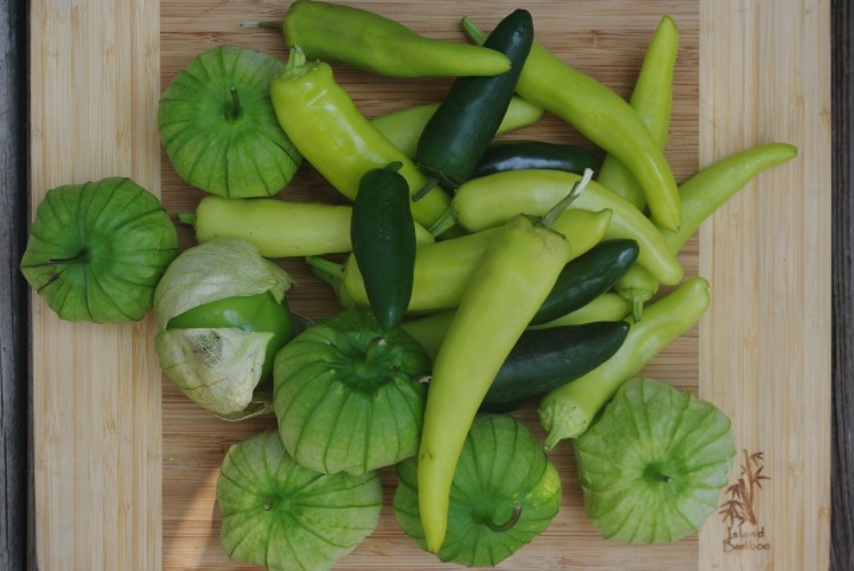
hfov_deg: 33.4
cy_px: 286
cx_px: 427
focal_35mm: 60
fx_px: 1425
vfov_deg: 22.7
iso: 100
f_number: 6.7
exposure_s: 1/90
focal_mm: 40
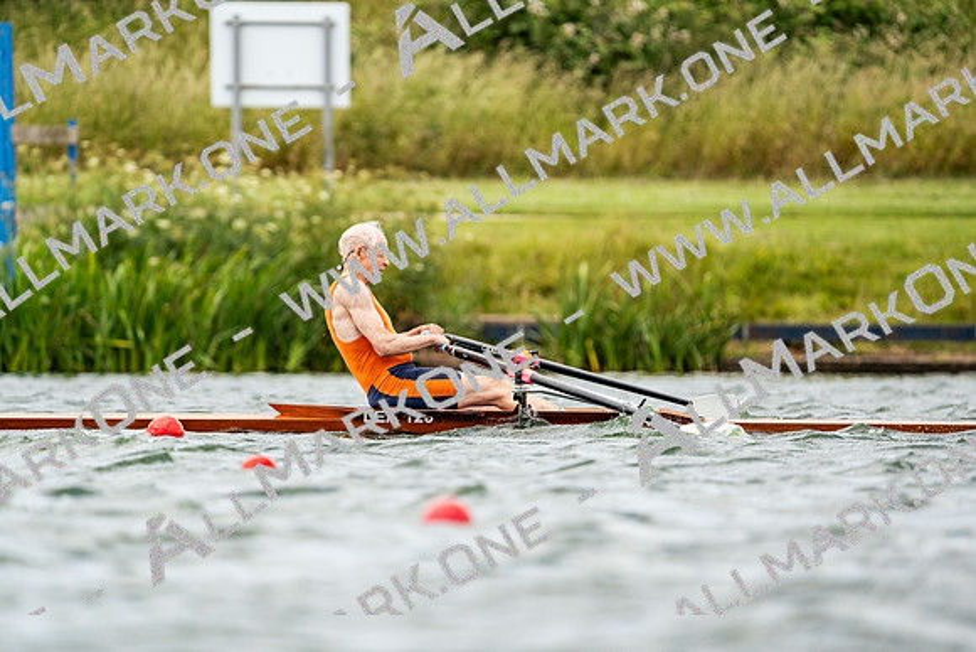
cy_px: 326
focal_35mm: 600
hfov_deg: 3.4
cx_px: 488
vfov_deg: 2.3
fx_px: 16270
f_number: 6.3
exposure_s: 1/2000
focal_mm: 600
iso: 500
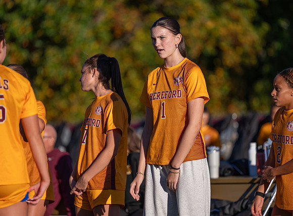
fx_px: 2005
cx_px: 142
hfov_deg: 8.4
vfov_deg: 6.2
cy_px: 103
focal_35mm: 238
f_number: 2.8
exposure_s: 1/2000
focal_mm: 200
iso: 90
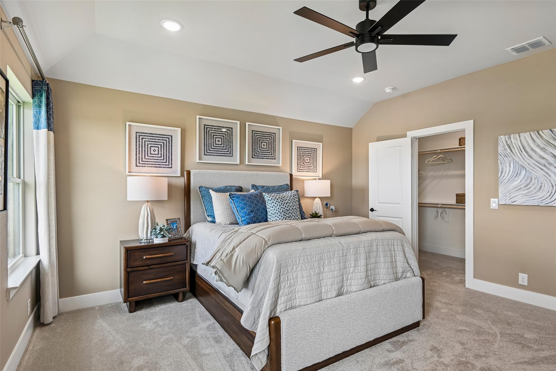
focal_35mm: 18
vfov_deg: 67.4
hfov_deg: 90.0
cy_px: 186
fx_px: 278
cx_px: 278
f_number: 8
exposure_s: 1/40
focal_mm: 18
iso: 400
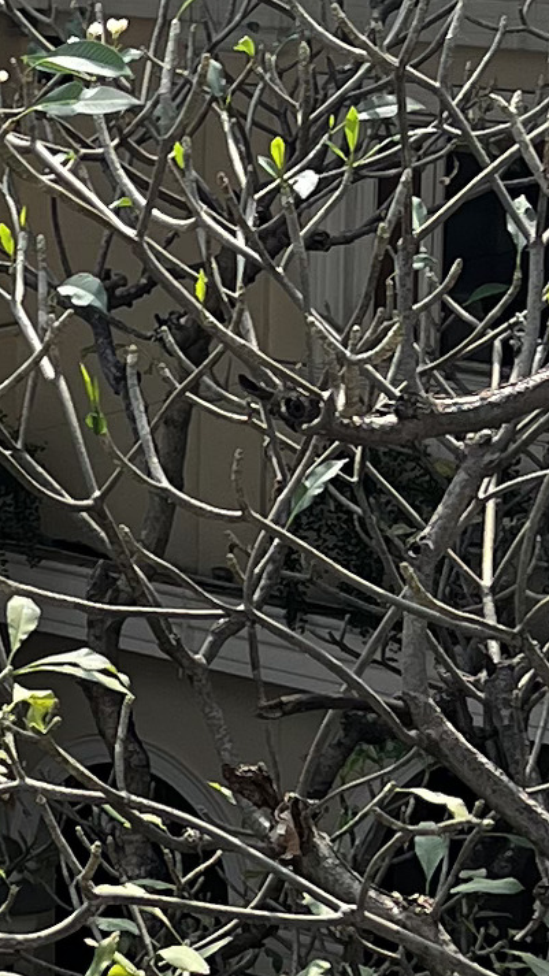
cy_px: 226
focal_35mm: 159
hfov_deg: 7.3
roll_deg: +0.0
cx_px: -580
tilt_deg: -8.6
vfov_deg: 13.5
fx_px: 4115
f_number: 1.5
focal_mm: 5.7
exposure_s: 1/2571
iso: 50
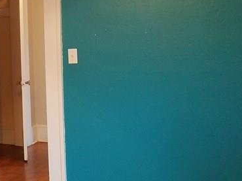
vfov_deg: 20.4
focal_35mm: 72
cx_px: -26
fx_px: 503
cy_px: 65
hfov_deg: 25.1
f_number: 1.7
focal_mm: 4.2
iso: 200
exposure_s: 1/24
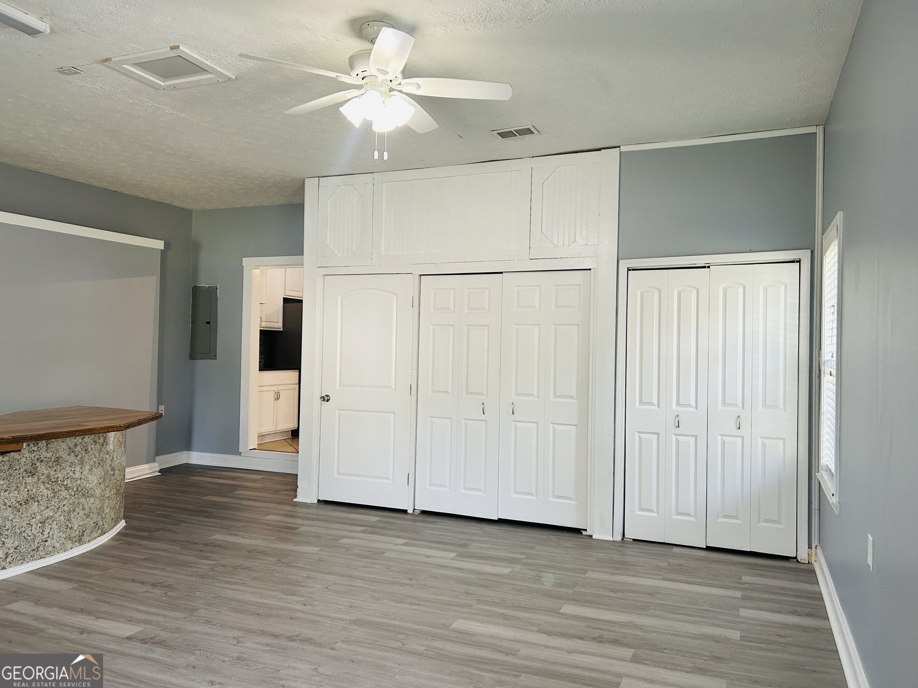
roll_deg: -1.3
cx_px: 459
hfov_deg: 67.3
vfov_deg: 53.1
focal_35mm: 26
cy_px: 344
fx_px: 690
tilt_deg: +0.8
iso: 100
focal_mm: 5.7
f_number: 1.5
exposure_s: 1/120
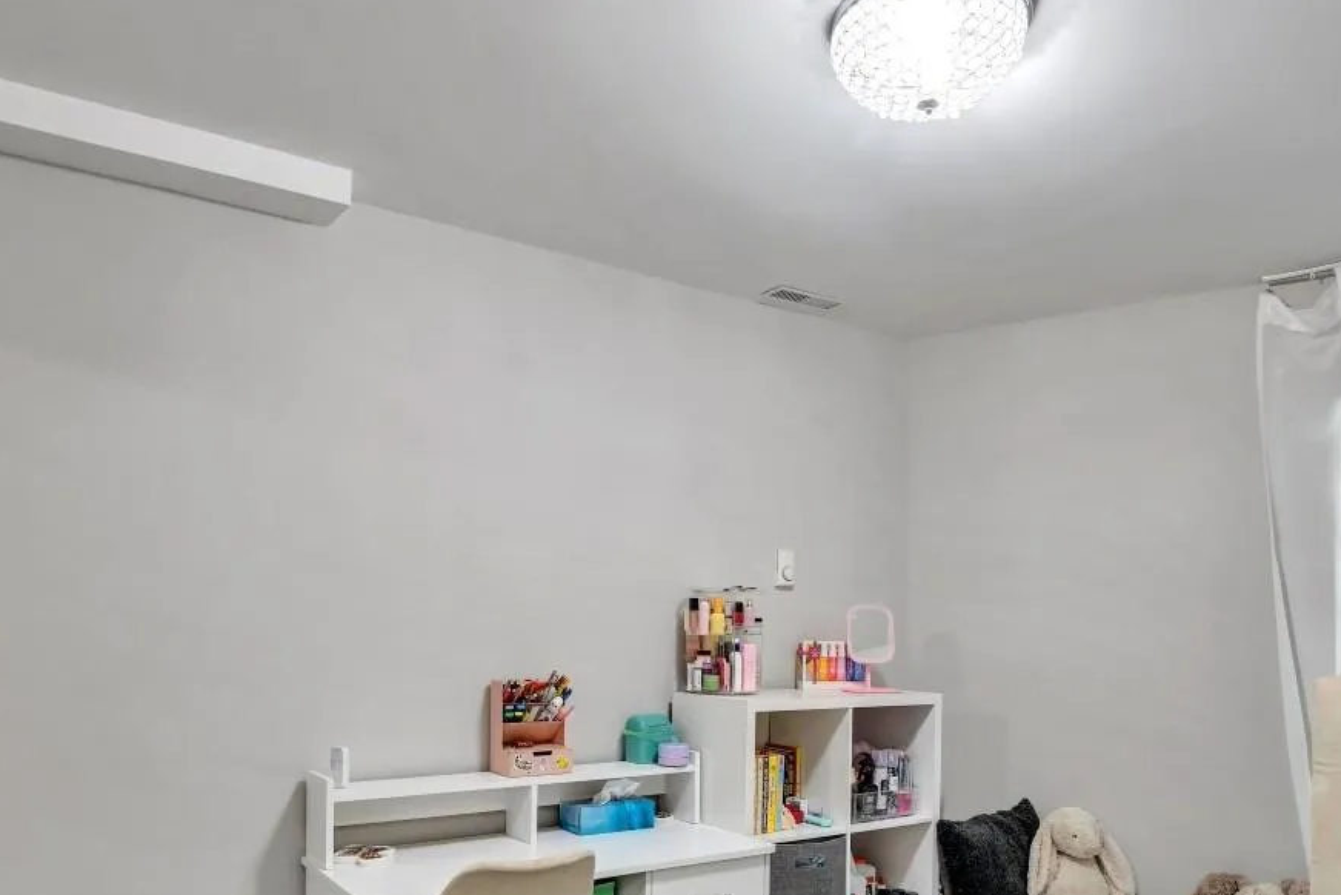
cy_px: 617
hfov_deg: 69.4
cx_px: 664
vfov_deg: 48.5
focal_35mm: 26
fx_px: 969
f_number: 8
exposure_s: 1/8
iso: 400
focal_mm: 14
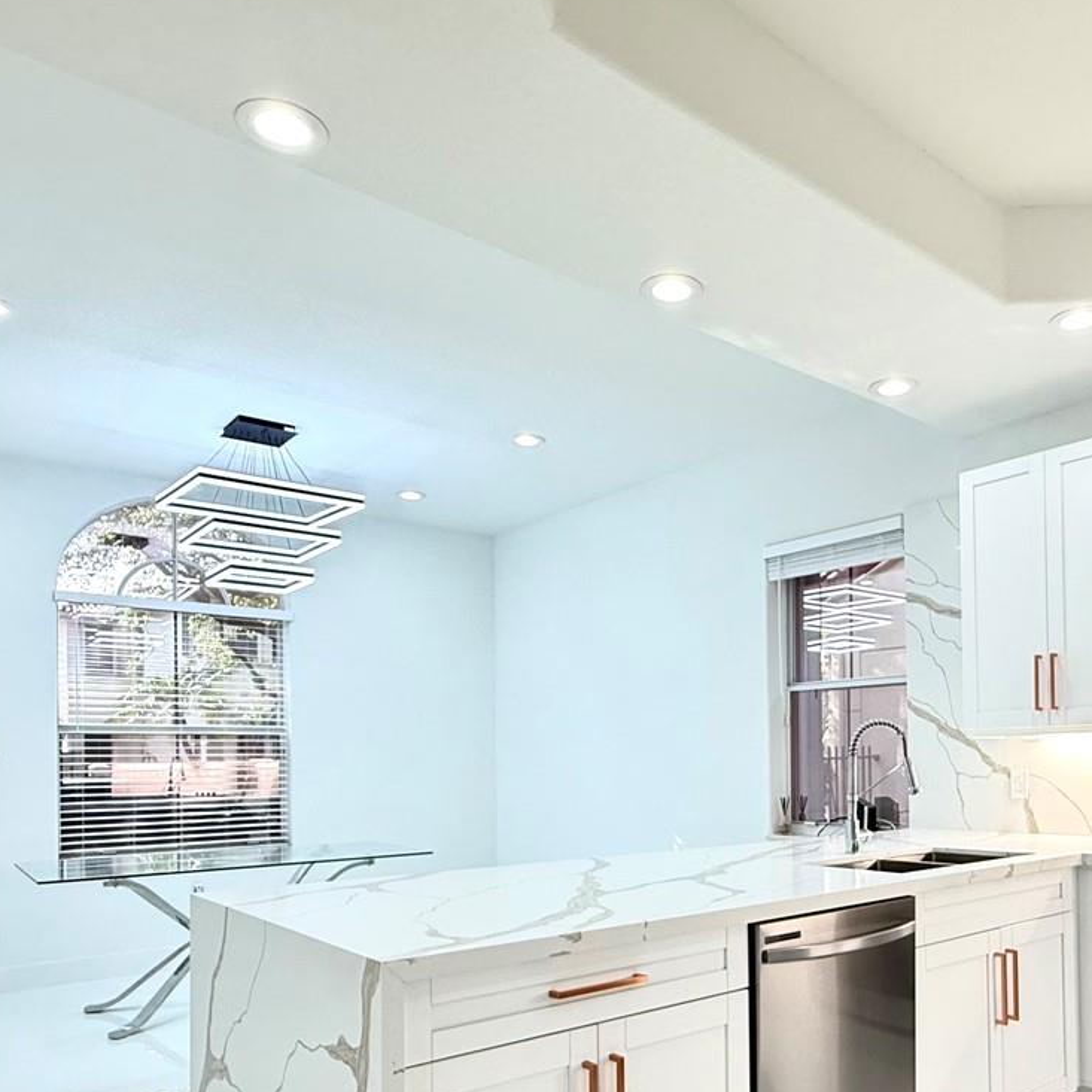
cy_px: 752
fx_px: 964
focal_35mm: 27
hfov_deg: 57.8
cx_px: 724
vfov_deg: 57.4
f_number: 2.2
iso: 160
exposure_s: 1/120
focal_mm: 2.22
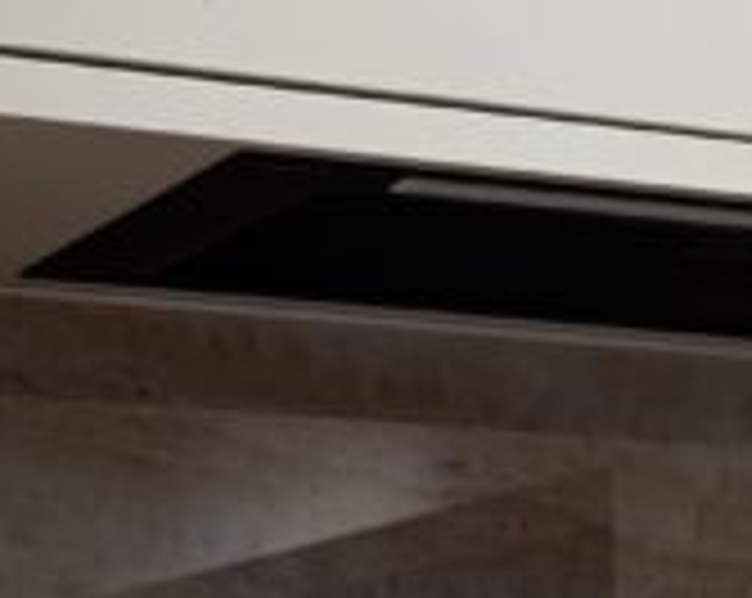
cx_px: 815
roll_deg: +0.1
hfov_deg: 13.2
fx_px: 3199
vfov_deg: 9.0
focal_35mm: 144
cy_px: 1691
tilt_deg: -13.2
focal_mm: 6.76
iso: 64
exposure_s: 1/121
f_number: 1.78
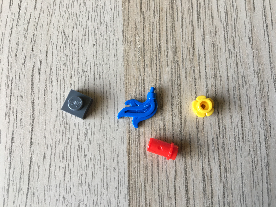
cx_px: 138
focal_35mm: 29
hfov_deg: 61.7
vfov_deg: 48.2
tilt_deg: -79.8
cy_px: 104
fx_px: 231
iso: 32
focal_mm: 4.15
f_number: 2.2
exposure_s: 1/33
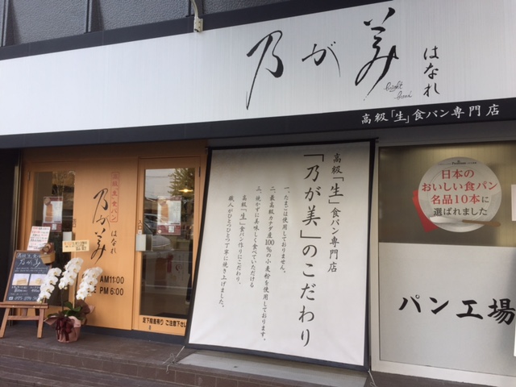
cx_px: 258
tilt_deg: +3.6
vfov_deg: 48.2
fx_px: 432
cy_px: 194
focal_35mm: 29
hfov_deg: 61.7
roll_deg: -1.4
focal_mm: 4.15
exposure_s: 1/338
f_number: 2.2
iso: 32
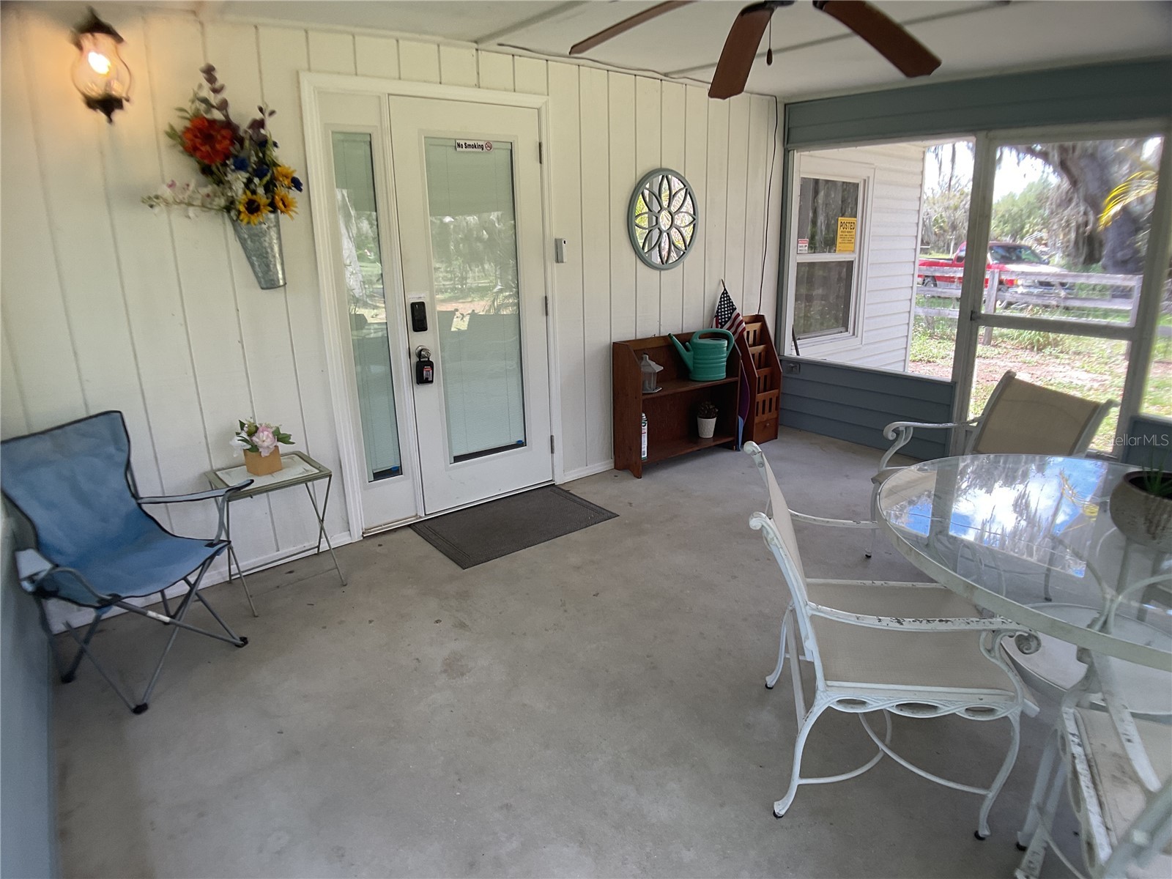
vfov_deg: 48.2
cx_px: 586
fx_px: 982
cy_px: 440
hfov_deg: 61.7
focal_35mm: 29
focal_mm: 3
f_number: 1.8
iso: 50
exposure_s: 1/120
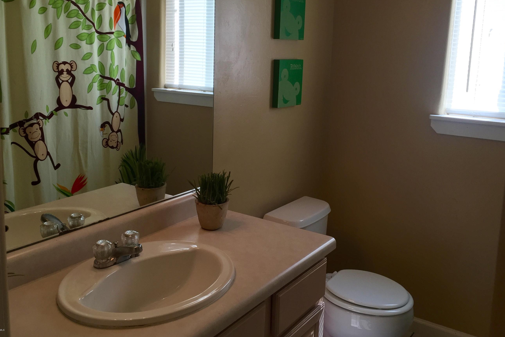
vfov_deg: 37.6
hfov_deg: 54.4
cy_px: 124
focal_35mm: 35
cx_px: 253
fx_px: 491
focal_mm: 4.15
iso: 50
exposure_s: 1/120
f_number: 2.2
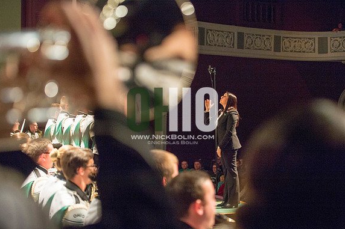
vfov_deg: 19.2
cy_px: 115
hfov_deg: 28.5
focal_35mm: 71
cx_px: 172
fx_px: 680
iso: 2500
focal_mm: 70
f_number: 2.8
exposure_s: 1/250
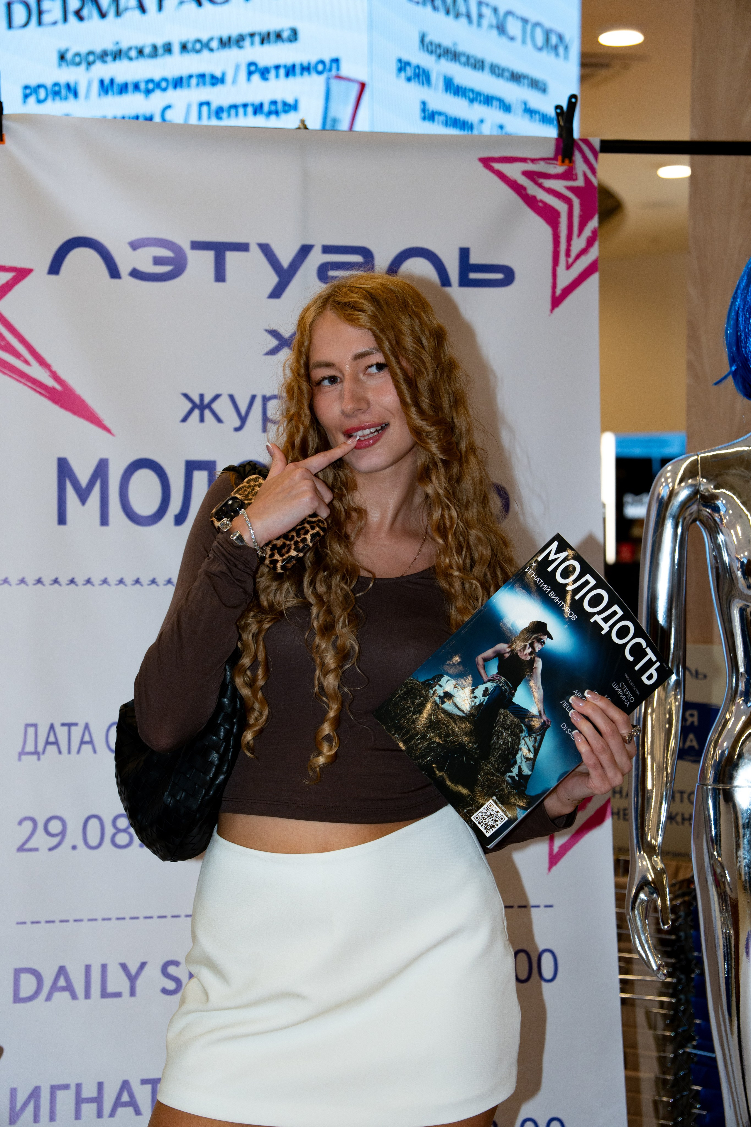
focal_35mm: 72
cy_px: 564
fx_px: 2253
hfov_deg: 18.9
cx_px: 376
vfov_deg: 28.1
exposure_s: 1/250
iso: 400
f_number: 3.5
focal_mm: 48
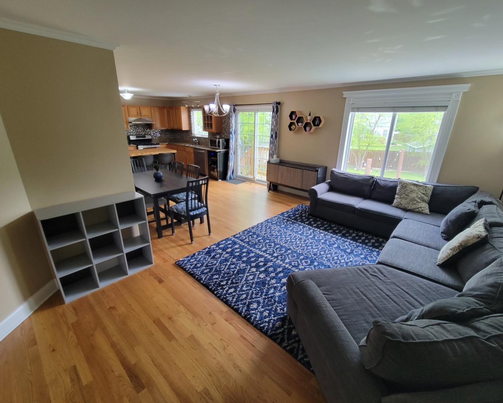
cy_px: 201
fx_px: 208
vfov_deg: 88.0
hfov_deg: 100.7
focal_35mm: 14
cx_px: 250
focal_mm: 2.2
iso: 250
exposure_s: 1/60
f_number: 2.2
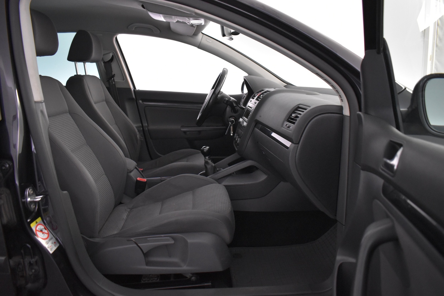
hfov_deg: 67.4
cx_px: 222
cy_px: 148
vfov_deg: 47.9
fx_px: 333
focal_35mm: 27
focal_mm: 18
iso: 2500
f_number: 3.5
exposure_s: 1/30
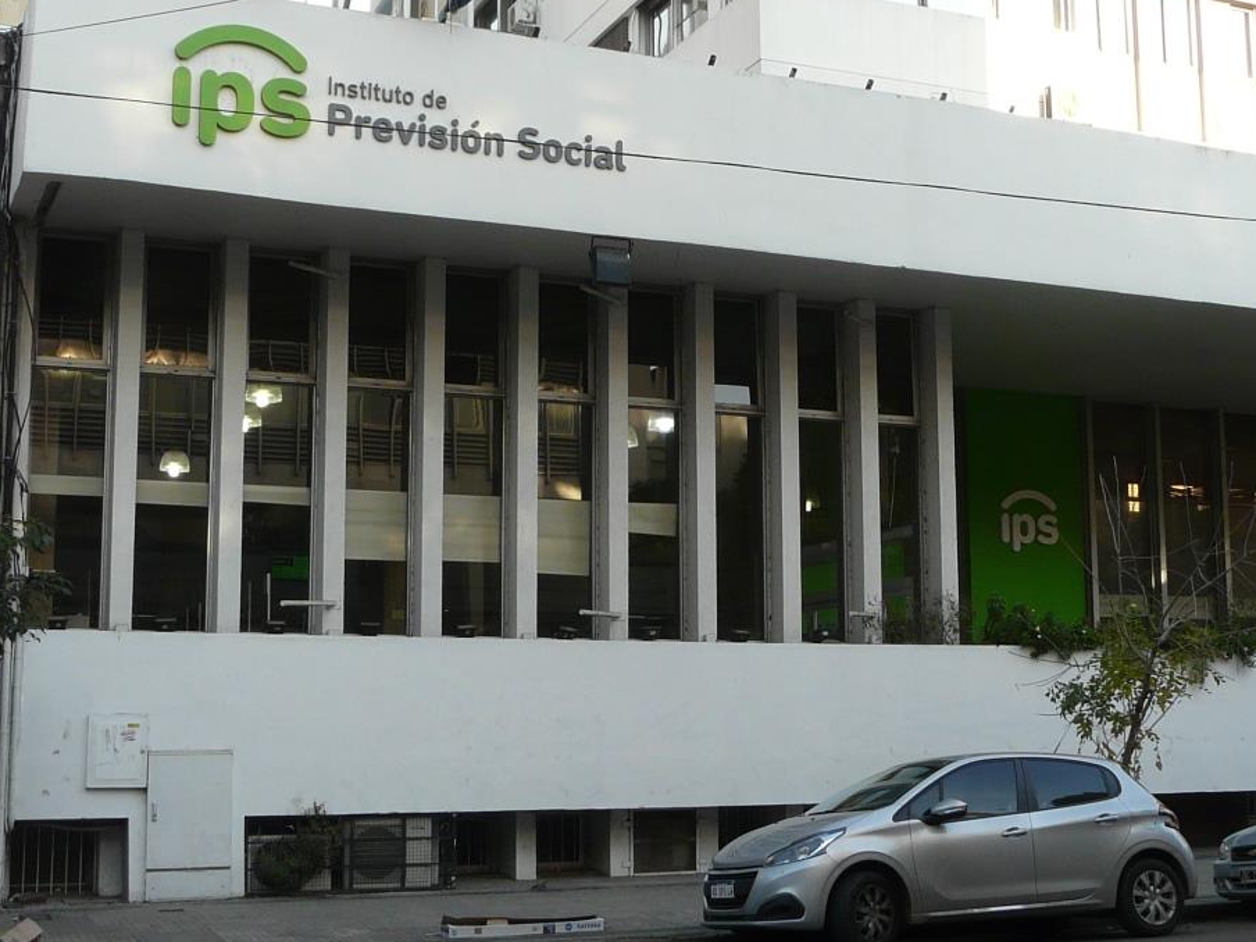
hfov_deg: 37.5
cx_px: 672
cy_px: 456
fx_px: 1850
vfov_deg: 28.6
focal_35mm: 51
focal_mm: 4.6
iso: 100
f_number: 4
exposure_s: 1/100
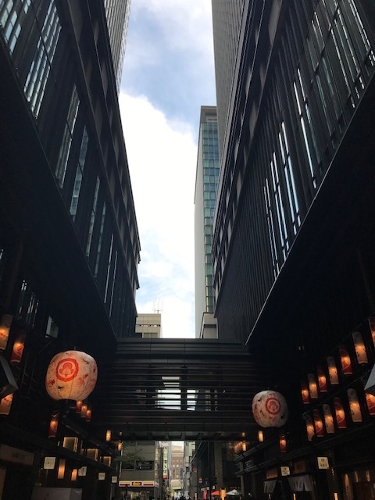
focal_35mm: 28
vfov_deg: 63.4
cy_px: 250
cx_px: 188
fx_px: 404
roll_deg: +0.4
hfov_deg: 49.7
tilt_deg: +30.4
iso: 20
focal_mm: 3.99
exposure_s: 1/471
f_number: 1.8
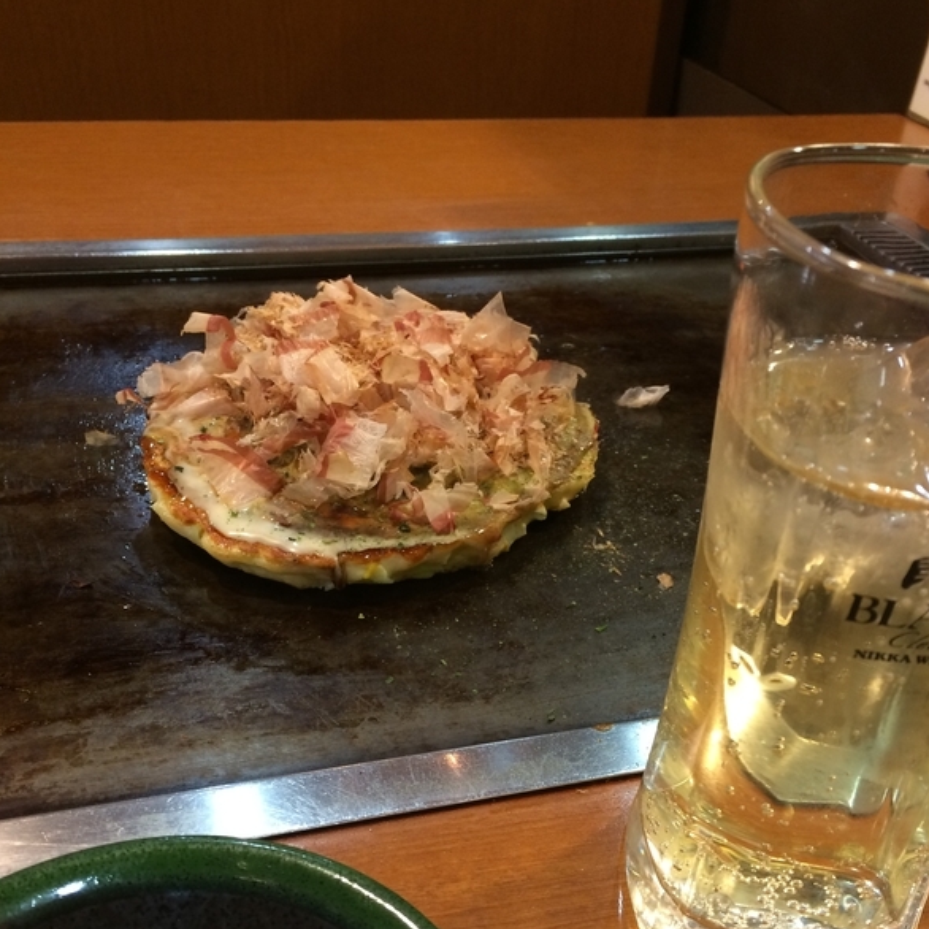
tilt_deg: -39.5
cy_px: 625
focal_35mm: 35
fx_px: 1063
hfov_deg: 47.2
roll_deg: -3.9
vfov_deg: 46.4
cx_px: 474
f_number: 2.2
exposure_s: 1/30
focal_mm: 4.15
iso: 125
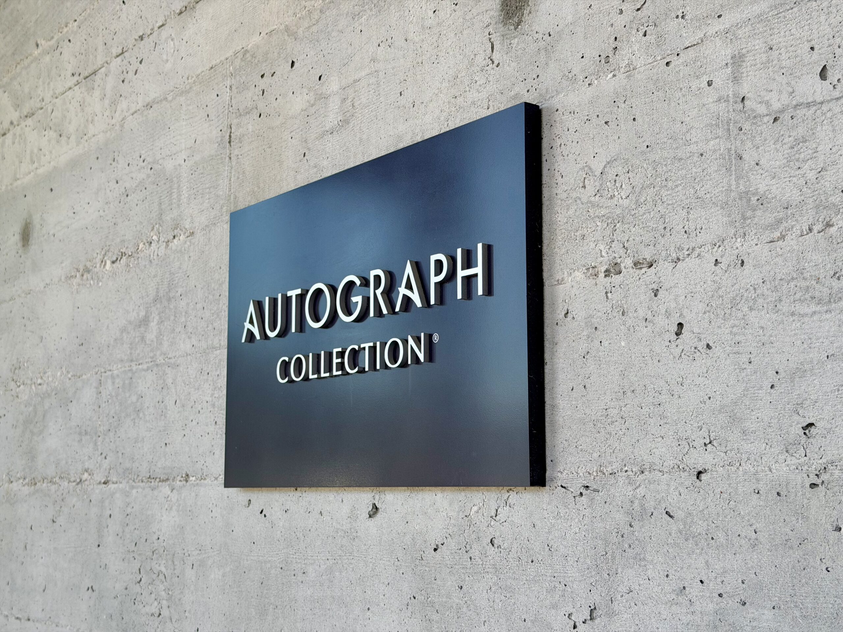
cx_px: 422
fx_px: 1169
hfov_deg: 39.7
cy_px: 316
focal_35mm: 48
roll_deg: +0.3
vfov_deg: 30.3
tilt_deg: +8.7
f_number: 1.78
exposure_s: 1/324
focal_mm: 6.76
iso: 64
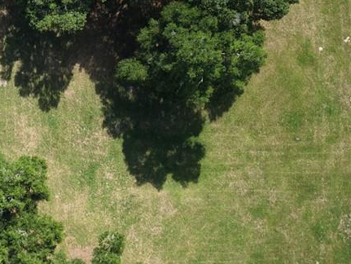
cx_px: -226
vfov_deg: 16.6
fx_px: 903
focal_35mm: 89
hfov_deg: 18.5
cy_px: 102
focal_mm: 8.67
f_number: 1.8
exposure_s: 1/20
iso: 200
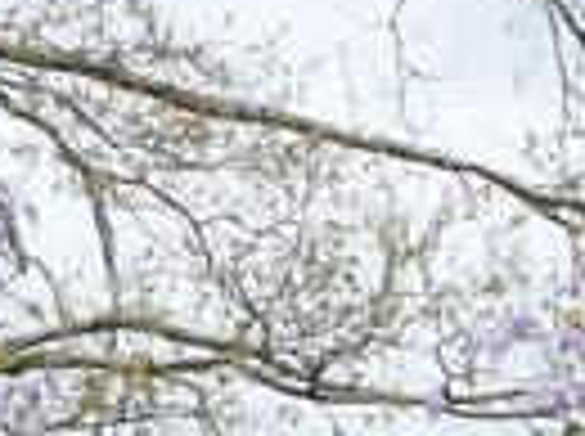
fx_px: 4369
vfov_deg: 5.7
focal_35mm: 259
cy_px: 571
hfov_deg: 6.8
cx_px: 1892
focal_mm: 18
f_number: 6.3
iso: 200
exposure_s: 1/250
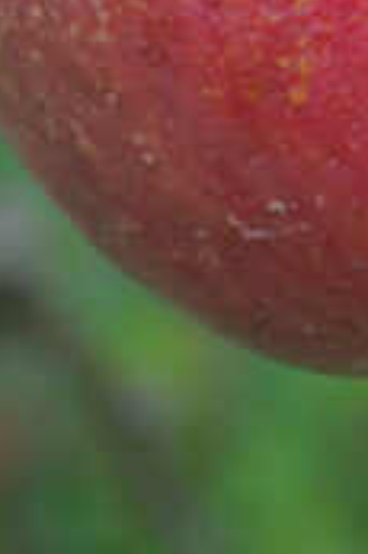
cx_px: 509
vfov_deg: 6.3
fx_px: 4962
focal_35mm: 323
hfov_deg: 4.2
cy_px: -360
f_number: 11
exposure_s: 1/50
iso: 400
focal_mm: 55
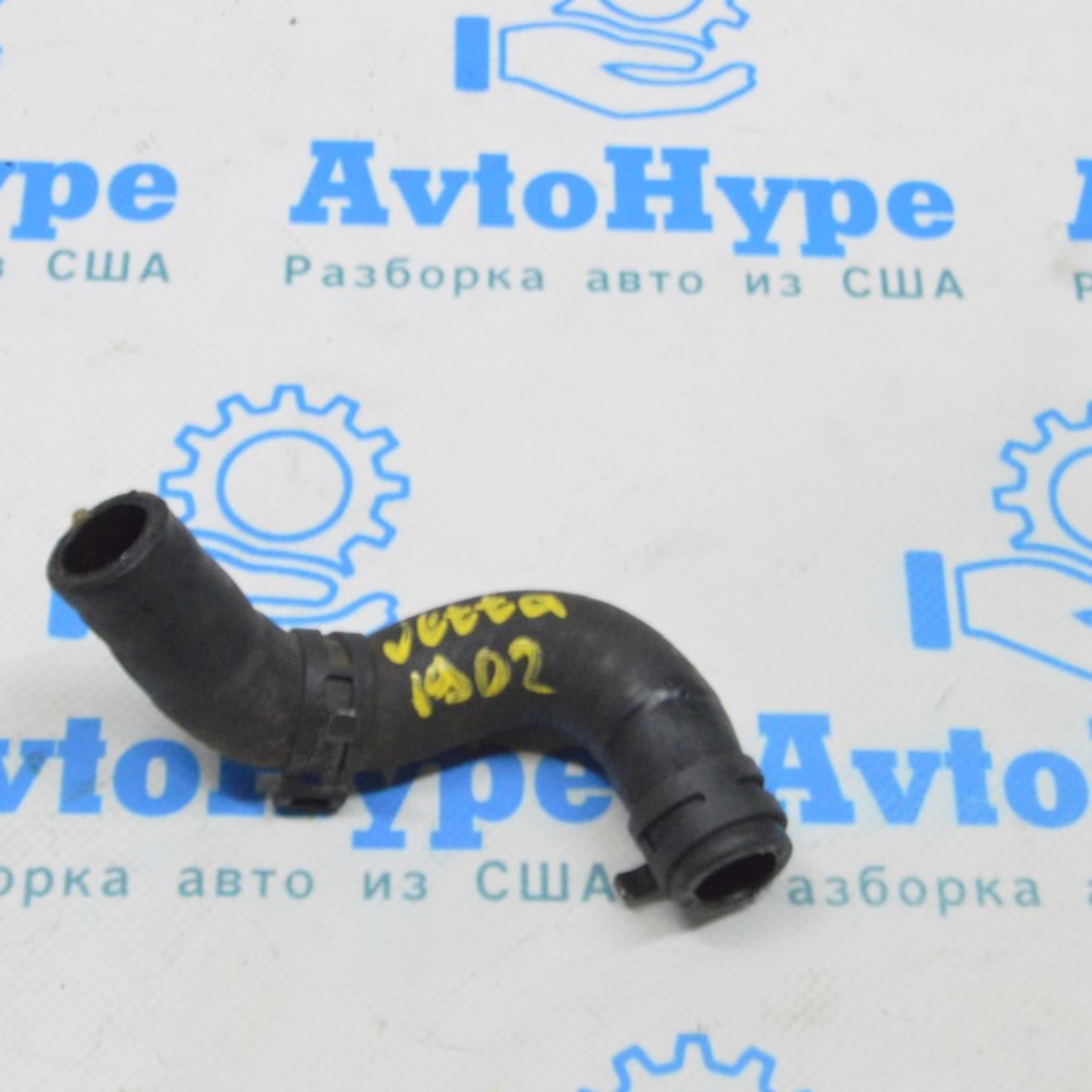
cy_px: 546
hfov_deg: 23.7
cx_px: 507
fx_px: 2605
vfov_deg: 23.7
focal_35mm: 73
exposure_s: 1/20
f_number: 20
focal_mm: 38
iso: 6400
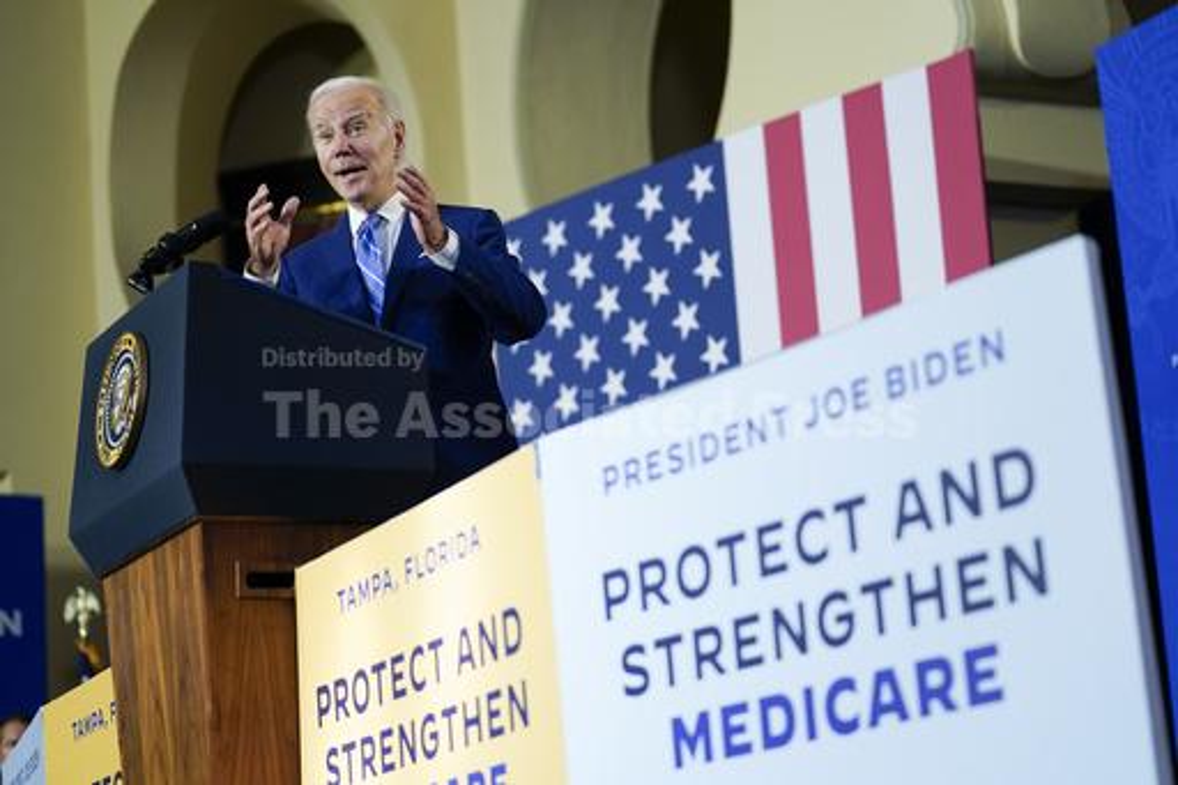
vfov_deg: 15.2
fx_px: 2944
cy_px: 392
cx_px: 589
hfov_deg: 22.6
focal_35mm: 90
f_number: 2.8
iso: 1600
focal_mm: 90
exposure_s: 1/500
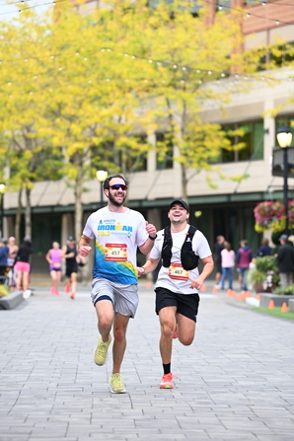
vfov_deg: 12.8
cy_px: 208
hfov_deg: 8.6
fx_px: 1960
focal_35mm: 160
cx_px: 144
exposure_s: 1/2000
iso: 1000
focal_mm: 130
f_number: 2.8
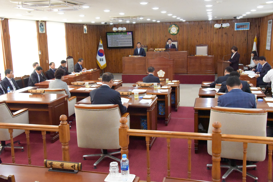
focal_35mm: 40
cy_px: 91
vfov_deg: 33.4
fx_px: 303
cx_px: 136
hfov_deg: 48.4
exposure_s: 1/1000
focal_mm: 40
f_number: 10
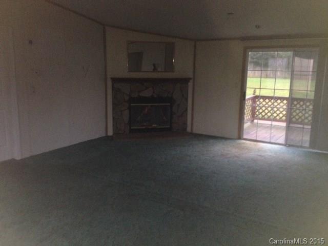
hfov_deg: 52.6
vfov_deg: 40.7
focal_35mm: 35
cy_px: 123
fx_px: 332
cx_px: 164
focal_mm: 4.28
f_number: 2.4
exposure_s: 1/16
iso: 200
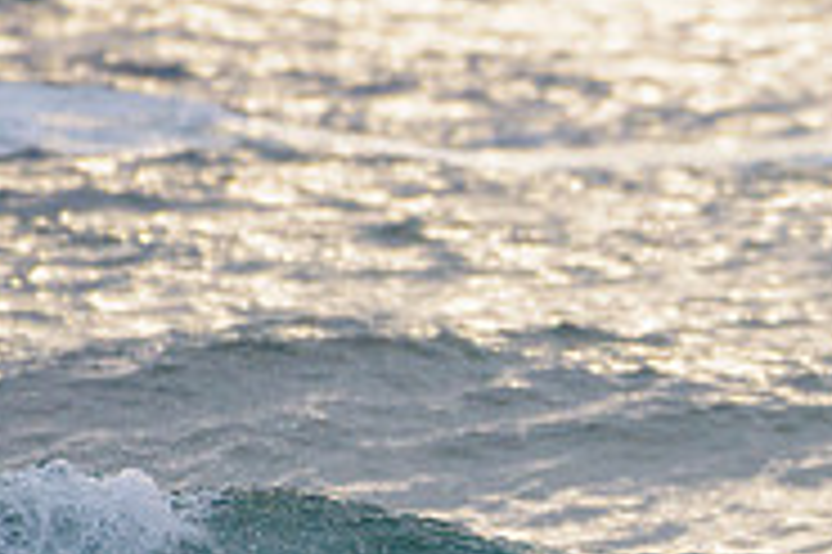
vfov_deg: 0.7
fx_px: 44402
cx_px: 1116
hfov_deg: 1.1
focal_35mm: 1923
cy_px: 612
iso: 360
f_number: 5.6
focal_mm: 500
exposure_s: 1/1250
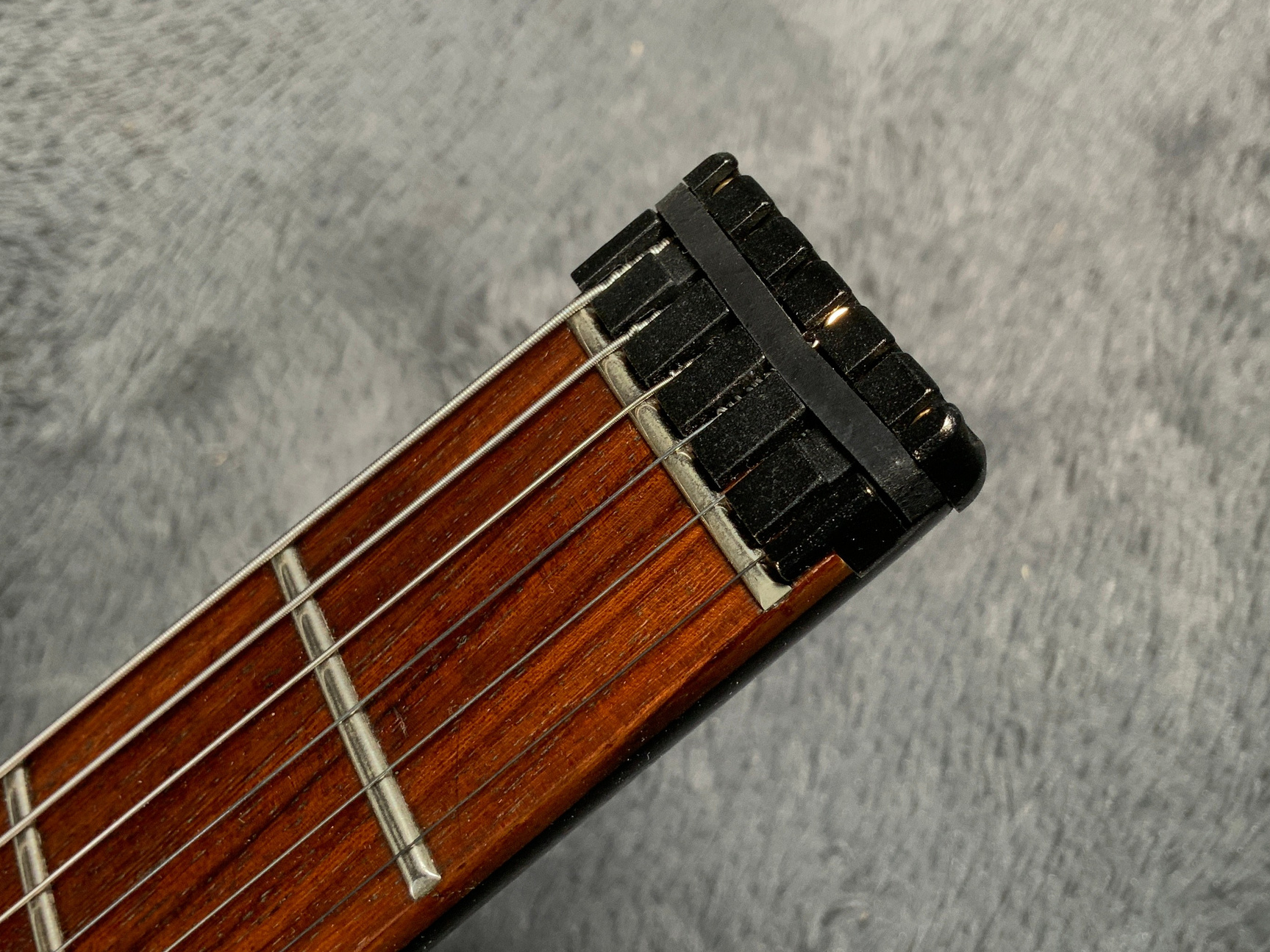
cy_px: 486
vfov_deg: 33.6
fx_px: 1577
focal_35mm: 43
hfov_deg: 43.7
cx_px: 753
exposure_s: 1/104
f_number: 1.8
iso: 40
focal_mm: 3
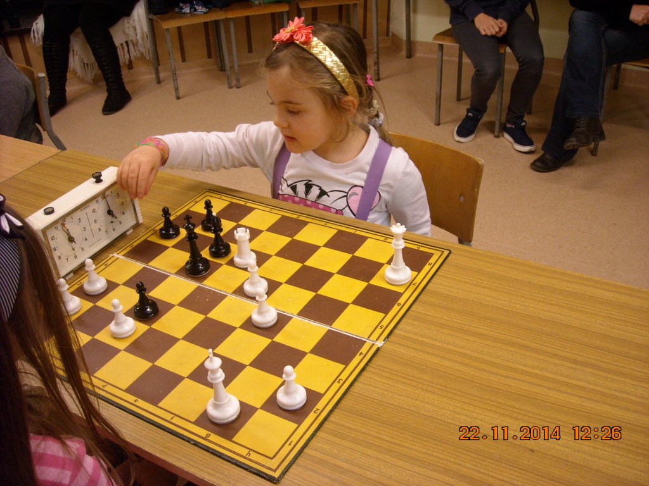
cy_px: 243
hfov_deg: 52.6
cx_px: 324
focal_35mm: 35
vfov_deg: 40.7
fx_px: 656
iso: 237
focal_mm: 5.7
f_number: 2.8
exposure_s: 1/60
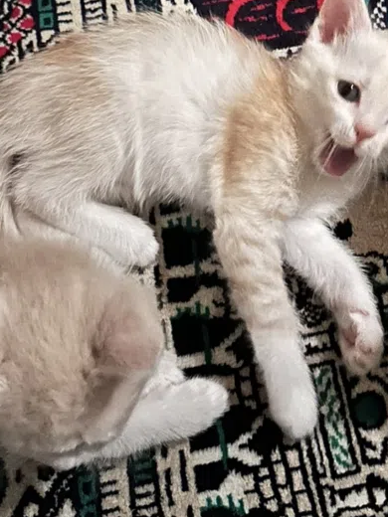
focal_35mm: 63
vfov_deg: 29.4
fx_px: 942
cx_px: 291
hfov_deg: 23.1
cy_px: 48
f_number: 1.78
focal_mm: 6.86
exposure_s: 1/9
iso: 1600
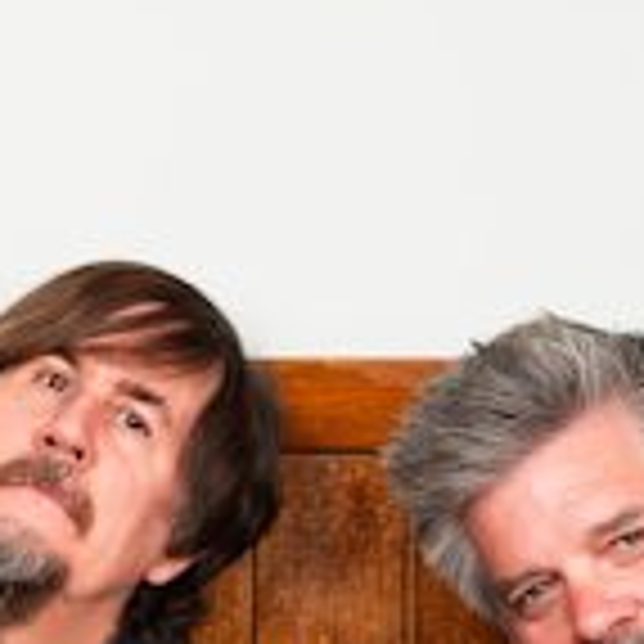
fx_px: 4294
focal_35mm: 204
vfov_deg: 8.4
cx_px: 59
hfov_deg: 8.5
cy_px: 957
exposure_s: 1/200
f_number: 4
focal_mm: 55
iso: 1000
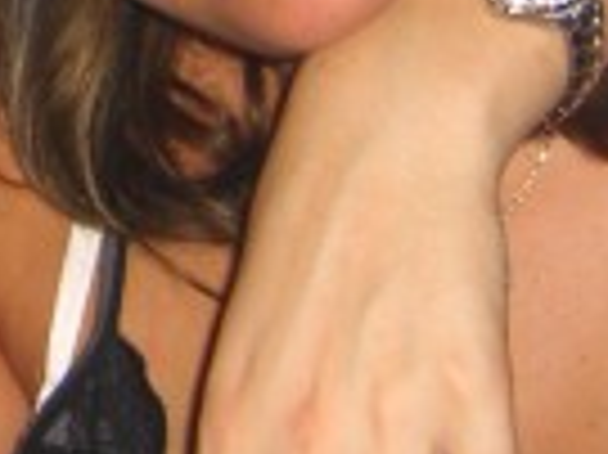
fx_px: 2966
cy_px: -144
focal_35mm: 169
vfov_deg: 8.6
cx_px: -194
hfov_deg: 11.4
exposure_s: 1/60
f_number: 2.8
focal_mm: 7.9
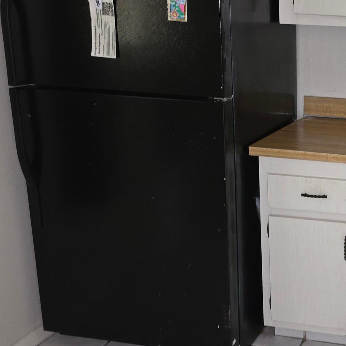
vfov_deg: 33.4
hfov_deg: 29.4
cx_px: 400
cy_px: 154
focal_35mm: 51
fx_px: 577
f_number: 1.7
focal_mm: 6.3
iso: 125
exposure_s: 1/12
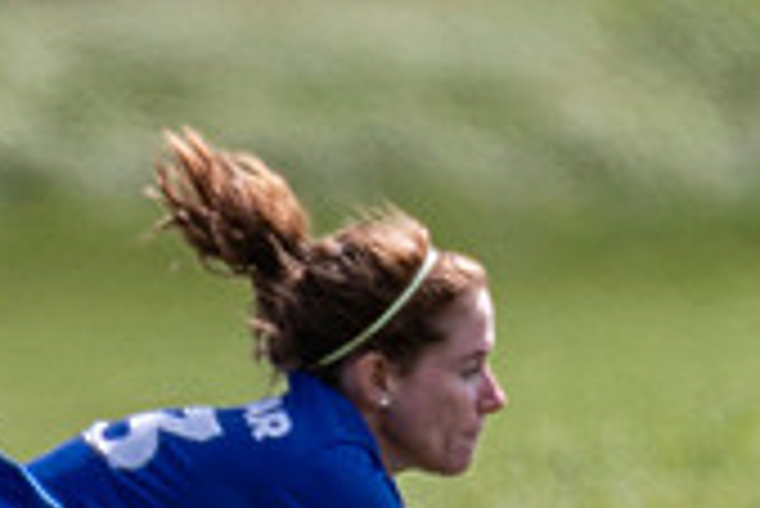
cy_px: 155
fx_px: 80162
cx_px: -317
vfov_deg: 0.4
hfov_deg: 0.5
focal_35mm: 3794
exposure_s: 1/1250
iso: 180
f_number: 4
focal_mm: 400
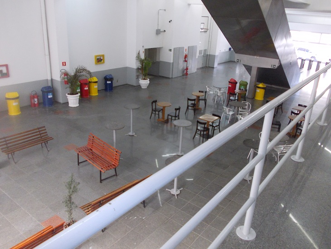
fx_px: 268
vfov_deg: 49.8
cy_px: 124
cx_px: 166
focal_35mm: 28
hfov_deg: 63.4
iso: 200
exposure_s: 1/25
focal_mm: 4
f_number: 2.7
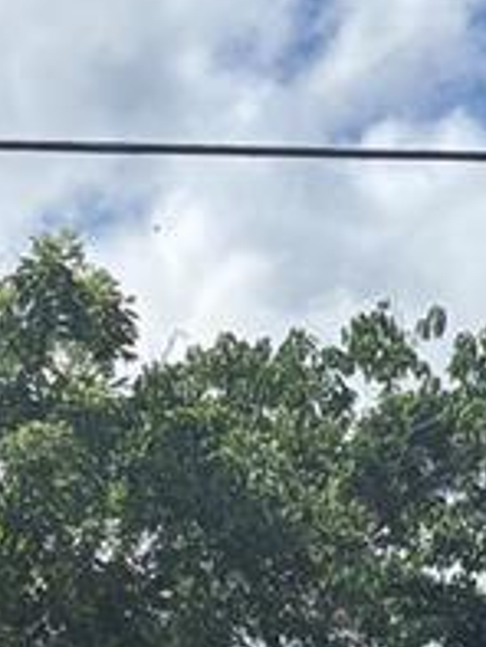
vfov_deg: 11.0
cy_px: 1419
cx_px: -26
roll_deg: +0.4
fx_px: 2955
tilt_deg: -2.7
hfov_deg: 9.3
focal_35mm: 158
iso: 50
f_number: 1.6
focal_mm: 5.96
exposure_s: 1/2710
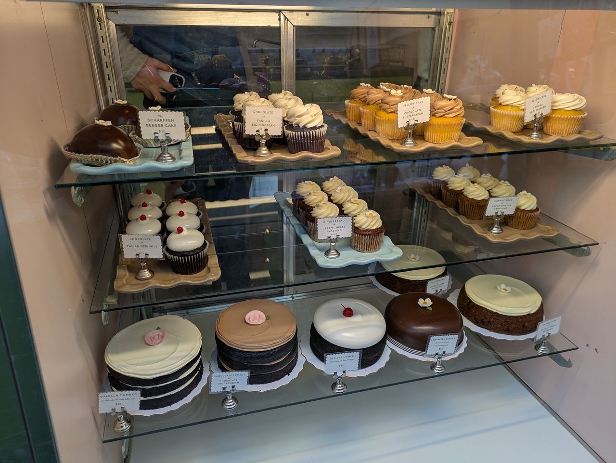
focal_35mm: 25
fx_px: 445
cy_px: 232
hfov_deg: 69.4
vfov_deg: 54.9
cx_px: 308
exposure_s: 1/60
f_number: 1.89
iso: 54
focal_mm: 5.43
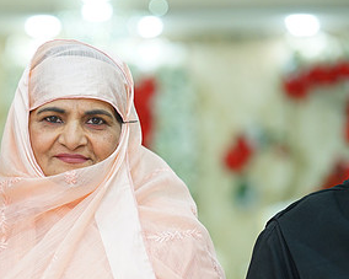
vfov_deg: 9.5
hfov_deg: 11.7
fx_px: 1683
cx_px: 7
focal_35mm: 163
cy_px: 203
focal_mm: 85
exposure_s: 1/160
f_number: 2.2
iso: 500
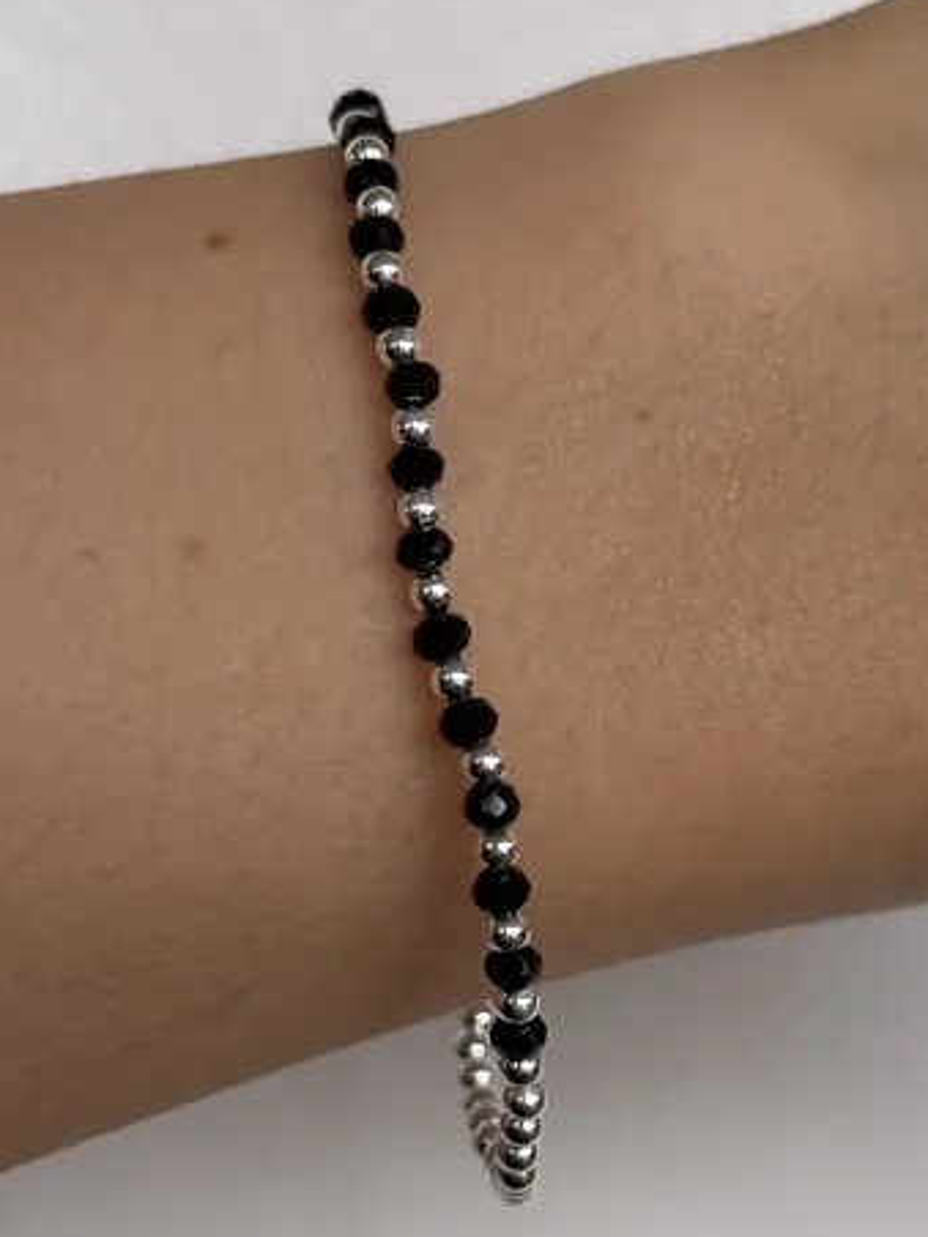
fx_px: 3038
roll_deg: +0.9
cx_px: 413
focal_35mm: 85
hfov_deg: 17.4
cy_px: 665
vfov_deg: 23.0
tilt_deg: +1.0
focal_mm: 6.76
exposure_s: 1/130
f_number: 1.78
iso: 50
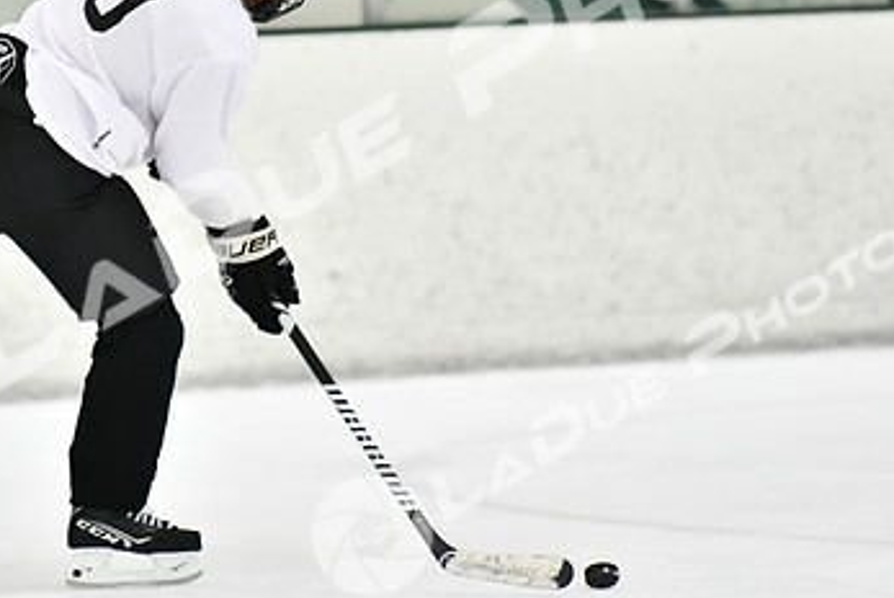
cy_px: 156
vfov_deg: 2.9
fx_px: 11830
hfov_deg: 4.3
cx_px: 307
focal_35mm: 476
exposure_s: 1/1600
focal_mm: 190
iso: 6400
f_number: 2.8
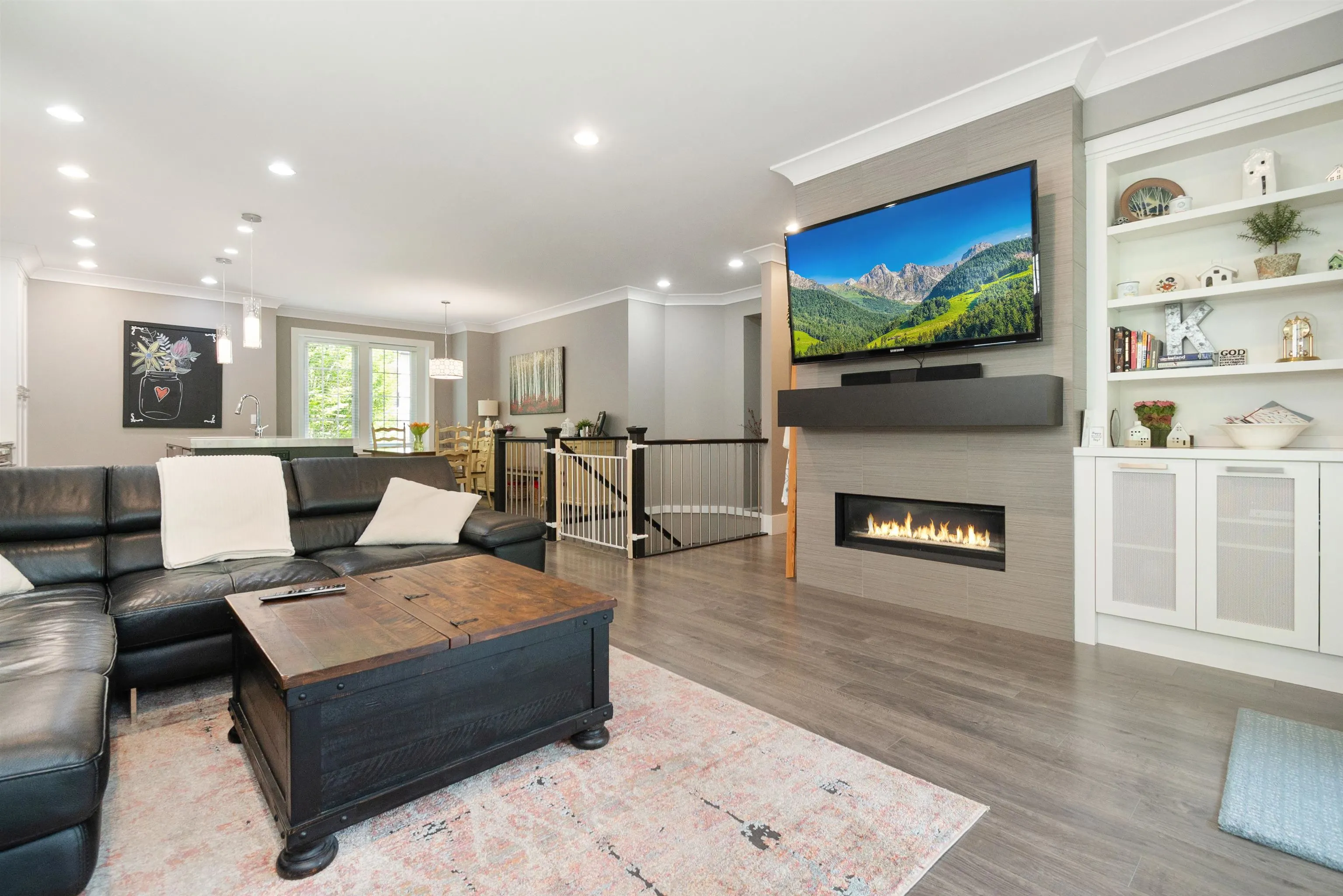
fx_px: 560
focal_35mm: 15
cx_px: 672
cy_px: 448
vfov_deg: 77.3
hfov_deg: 100.4
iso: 320
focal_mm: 10
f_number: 7.1
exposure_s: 1/25
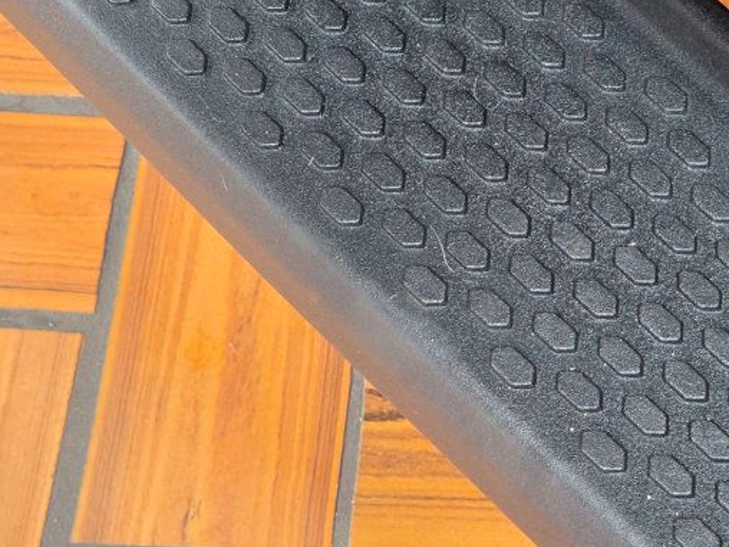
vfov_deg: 10.6
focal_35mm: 139
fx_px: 2927
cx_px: 552
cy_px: 128
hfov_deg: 14.1
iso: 400
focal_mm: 7
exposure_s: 1/30
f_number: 2.4
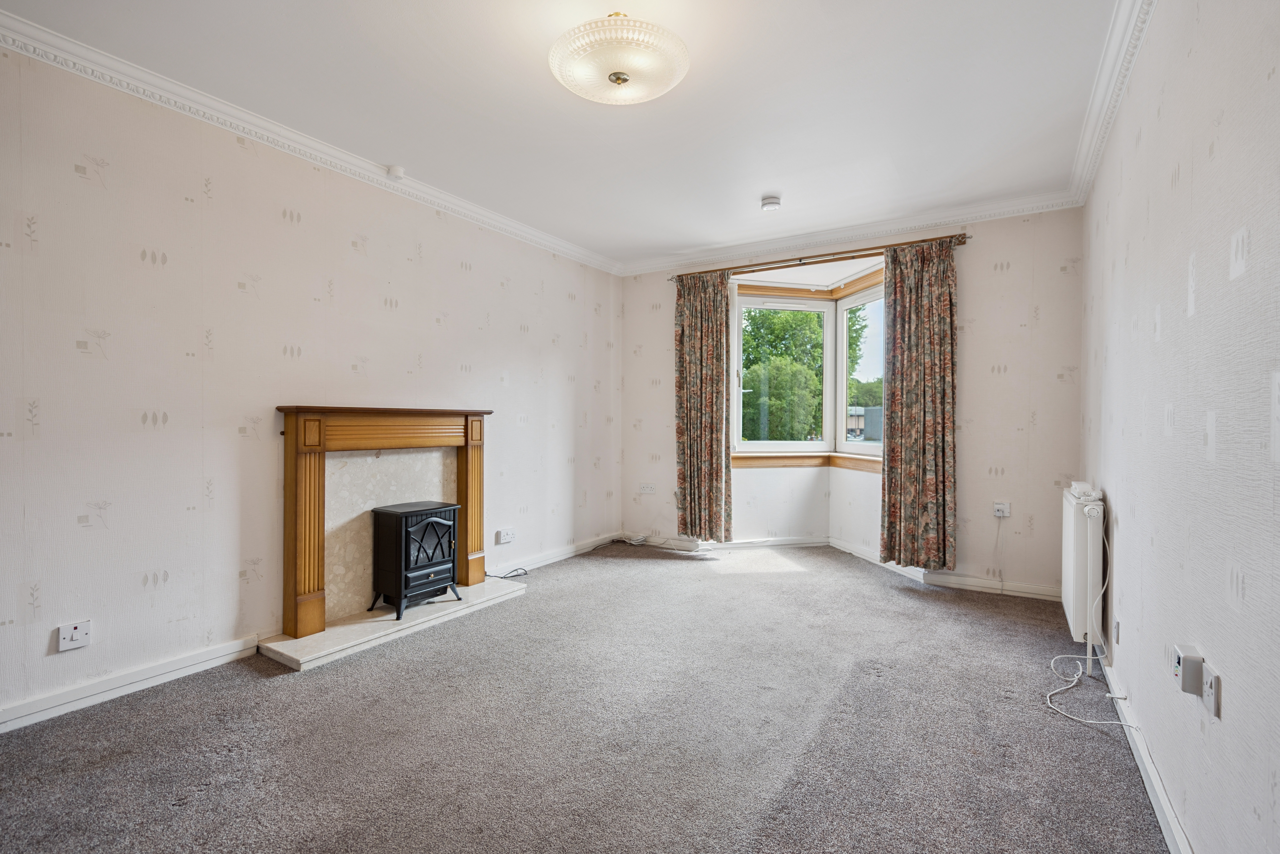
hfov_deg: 96.7
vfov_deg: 73.7
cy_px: 427
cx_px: 640
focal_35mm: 16
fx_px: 569
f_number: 4
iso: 125
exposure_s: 1/100
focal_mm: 16
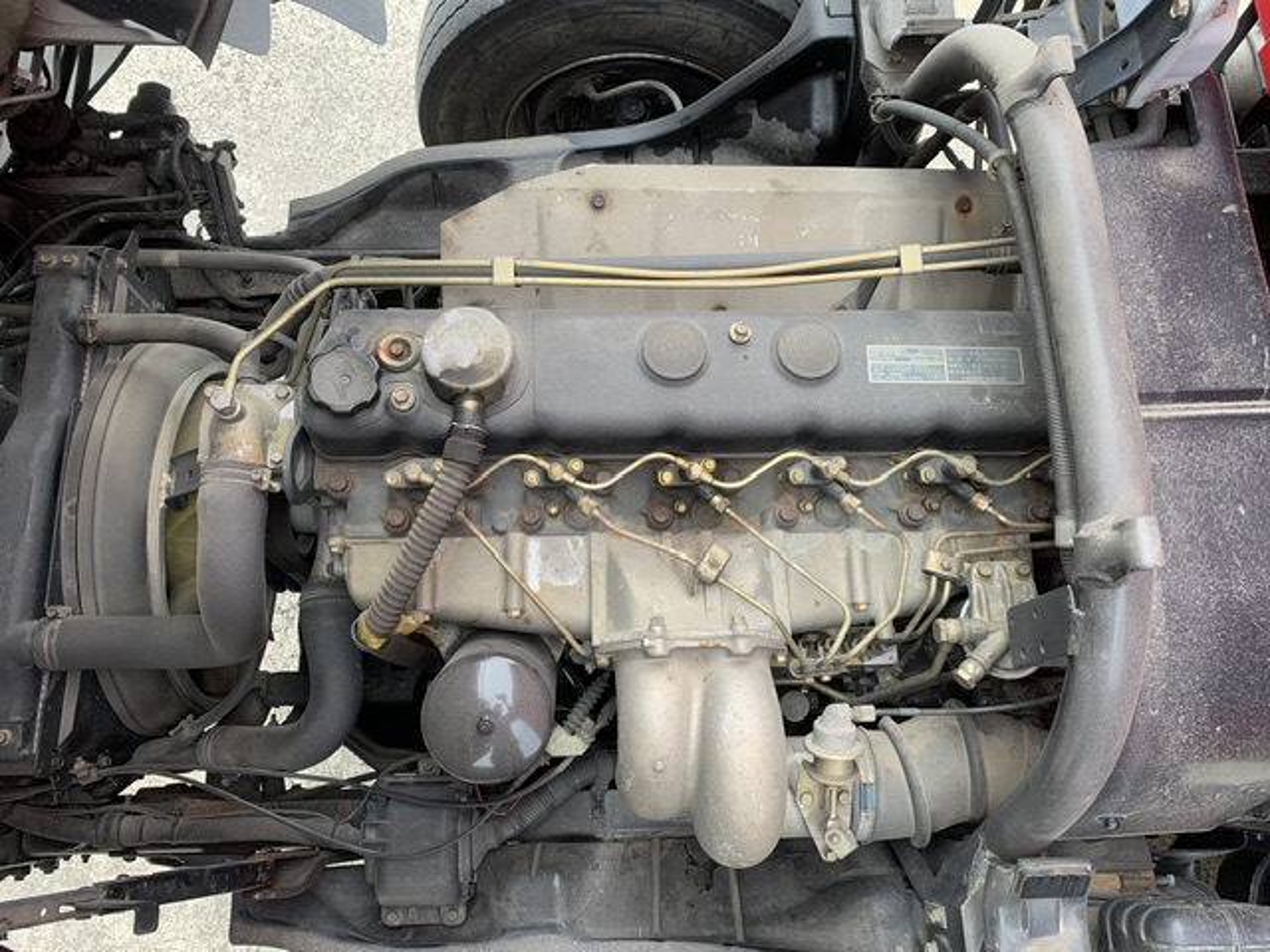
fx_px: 954
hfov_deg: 67.3
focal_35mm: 26
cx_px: 635
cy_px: 476
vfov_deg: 53.1
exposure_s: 1/121
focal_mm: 4.25
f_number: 1.8
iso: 32
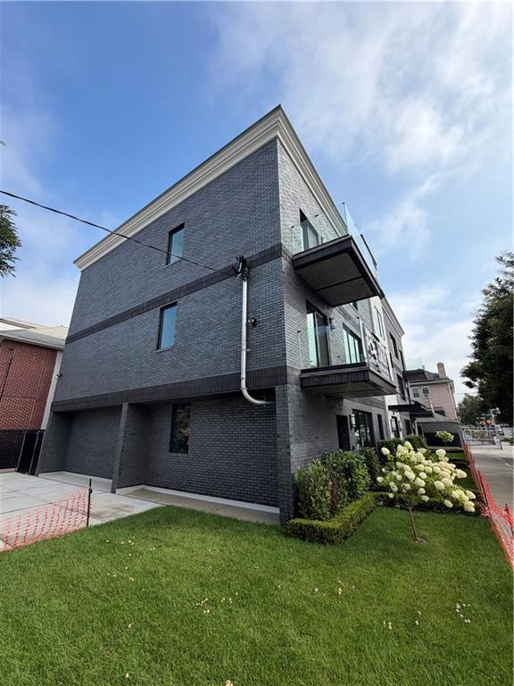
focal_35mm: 14
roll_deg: -0.1
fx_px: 277
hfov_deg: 85.7
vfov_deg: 102.1
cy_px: 343
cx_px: 257
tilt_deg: +17.3
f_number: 2.2
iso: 25
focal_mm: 2.22
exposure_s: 1/770
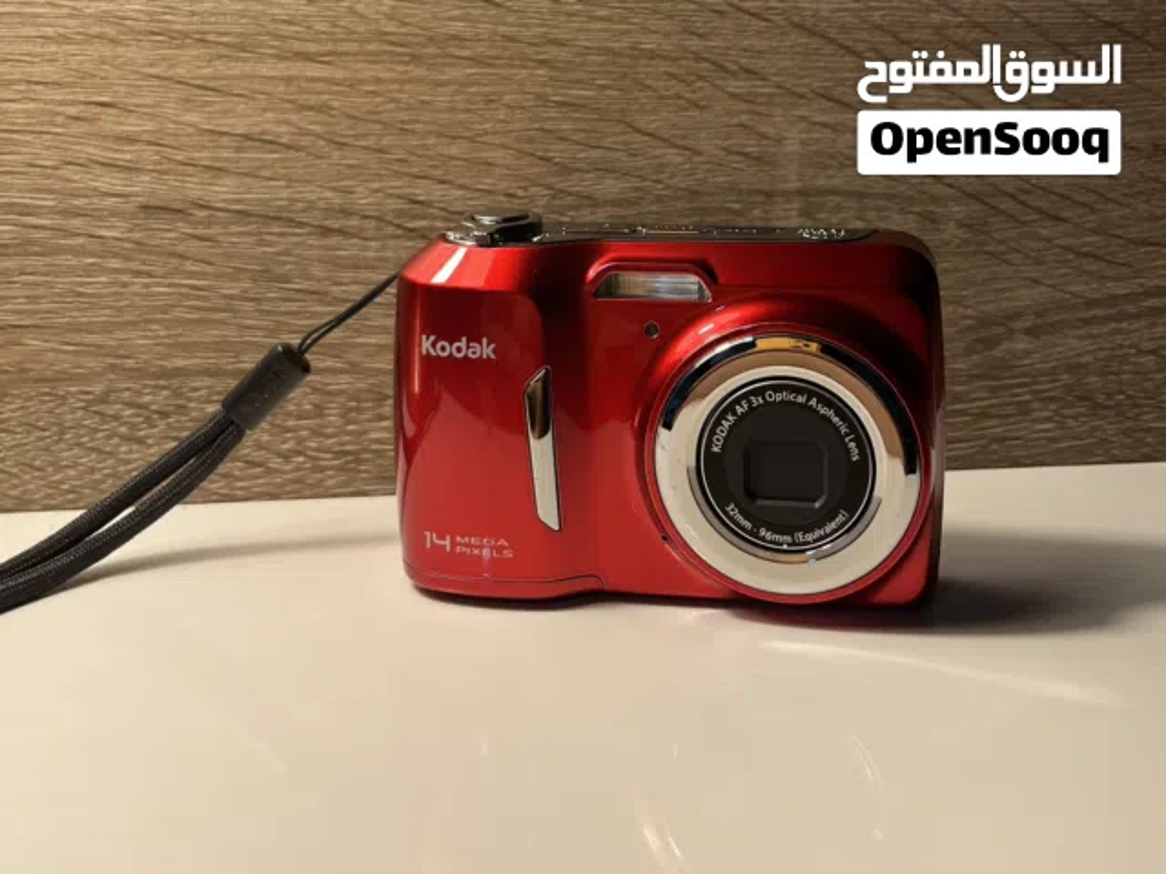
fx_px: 876
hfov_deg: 67.3
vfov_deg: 53.1
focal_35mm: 26
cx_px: 583
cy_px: 437
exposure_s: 1/100
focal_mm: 5.1
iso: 50
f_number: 1.6
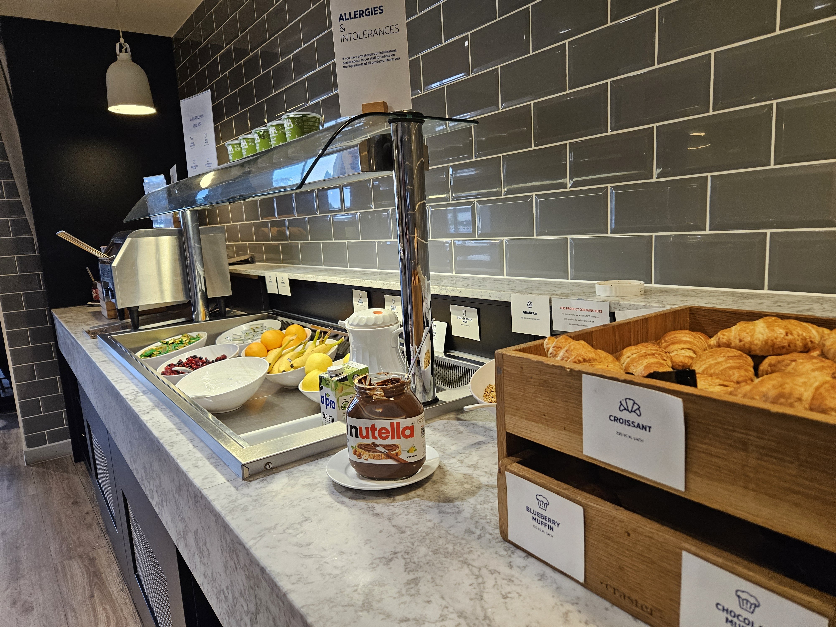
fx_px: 555
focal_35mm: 23
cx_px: 418
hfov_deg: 73.9
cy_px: 314
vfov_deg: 58.9
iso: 200
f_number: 1.8
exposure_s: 1/100
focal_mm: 5.4
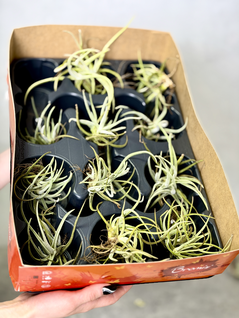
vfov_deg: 39.7
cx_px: 120
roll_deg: -2.1
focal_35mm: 48
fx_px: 442
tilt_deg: -14.1
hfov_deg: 30.3
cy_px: 159
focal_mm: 6.76
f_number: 1.78
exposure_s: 1/117
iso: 100
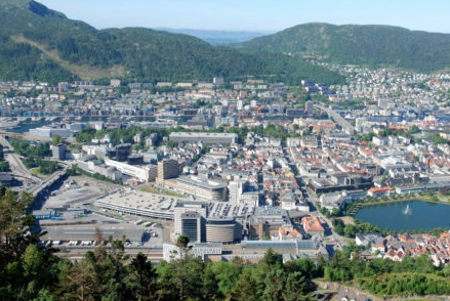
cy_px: 157
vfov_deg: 32.7
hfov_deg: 47.3
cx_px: 251
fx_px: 513
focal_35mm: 41
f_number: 10
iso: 100
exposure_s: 1/100
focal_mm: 24
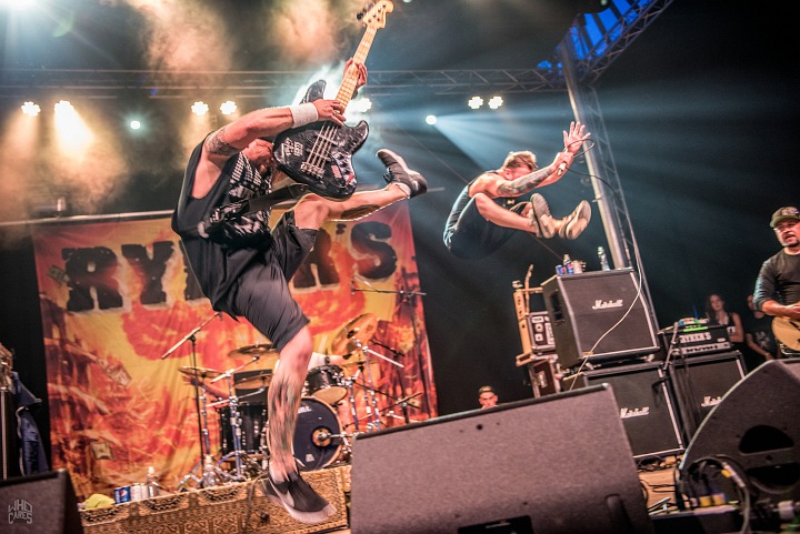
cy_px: 267
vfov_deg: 36.9
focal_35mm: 36
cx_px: 400
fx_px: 800
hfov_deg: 53.1
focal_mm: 36
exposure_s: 1/100
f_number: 2.8
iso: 1250
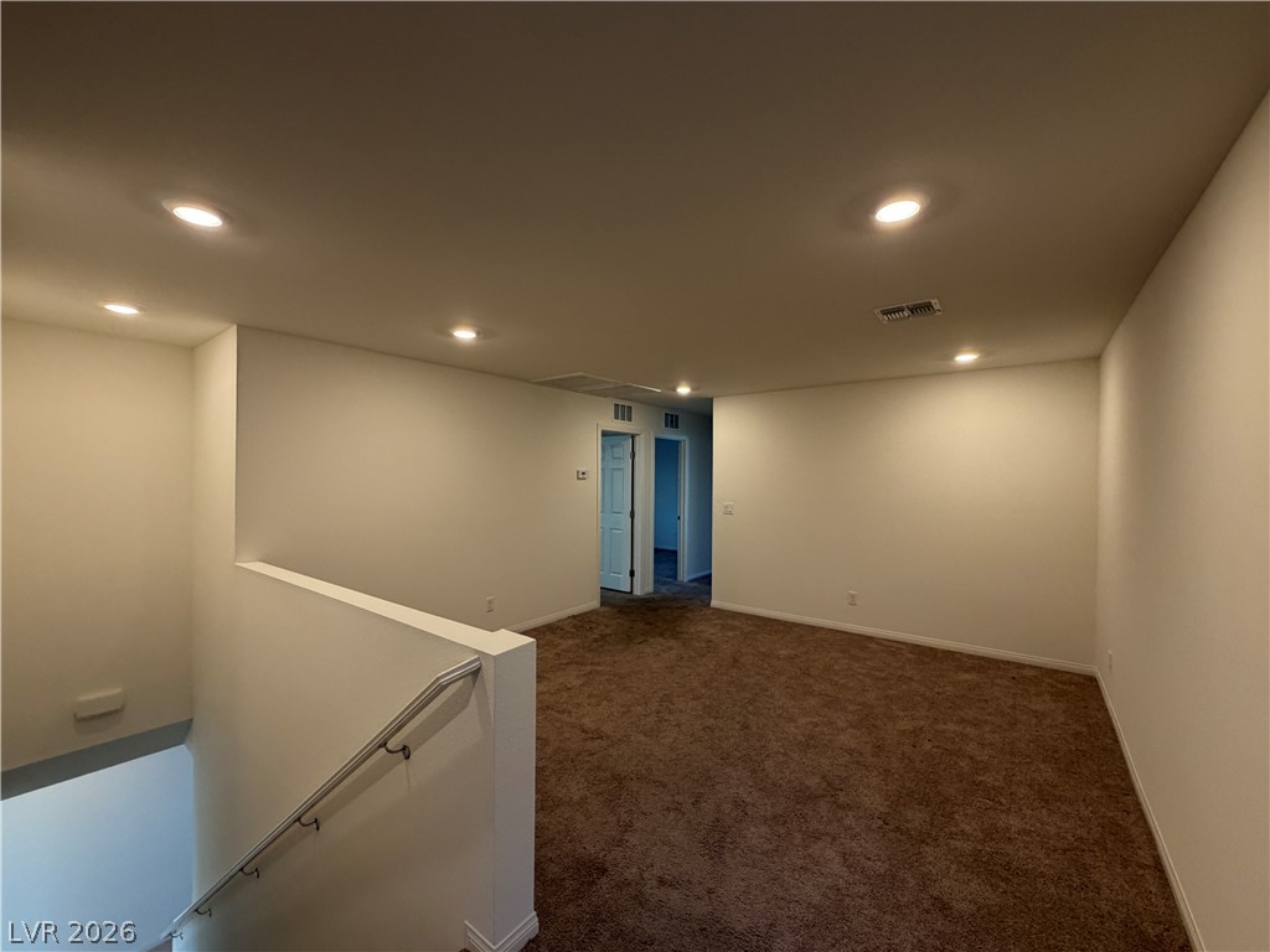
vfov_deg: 85.7
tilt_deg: +0.2
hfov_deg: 102.1
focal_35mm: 14
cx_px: 635
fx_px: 514
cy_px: 476
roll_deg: -0.9
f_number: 2.2
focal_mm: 2.22
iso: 320
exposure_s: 1/120
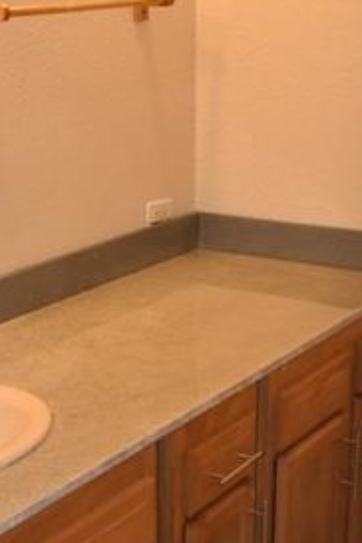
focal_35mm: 76
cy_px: 245
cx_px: 62
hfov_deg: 17.8
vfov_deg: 26.6
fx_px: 1146
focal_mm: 18
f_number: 5.6
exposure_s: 1/125
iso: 720
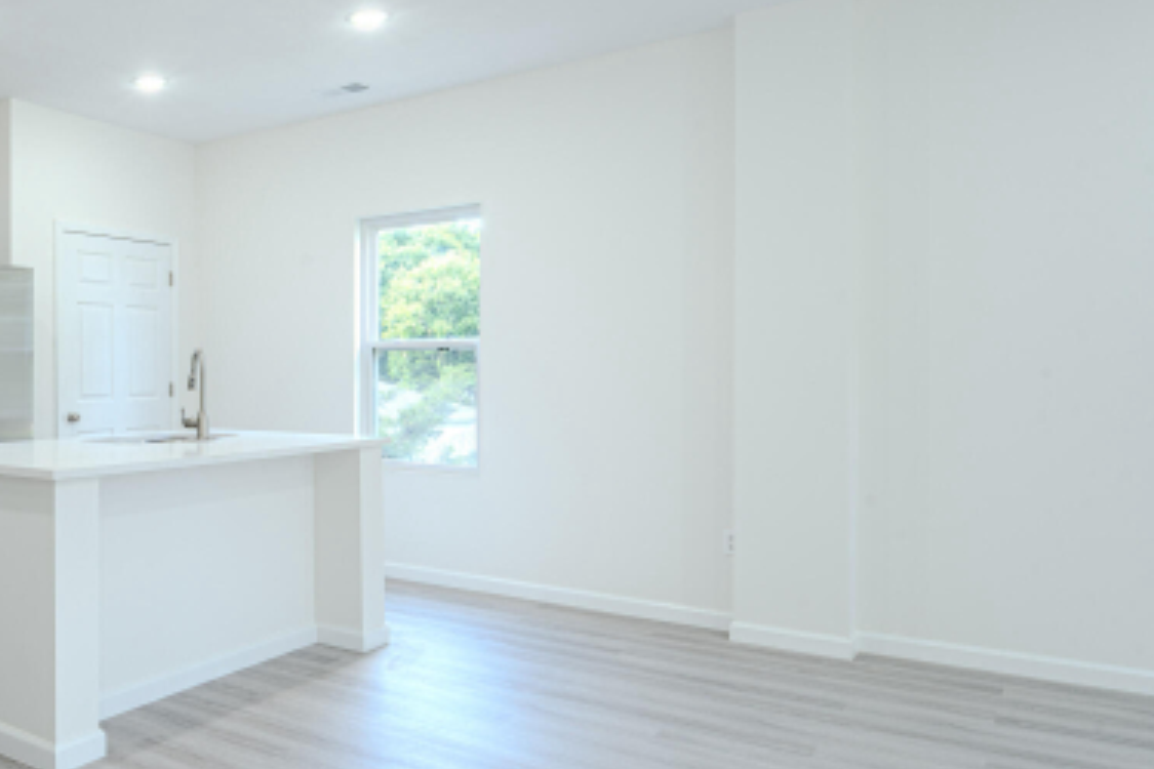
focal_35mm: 28
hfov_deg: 59.2
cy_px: 391
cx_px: 197
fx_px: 897
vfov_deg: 46.4
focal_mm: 14
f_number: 11
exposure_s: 1/40
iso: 160
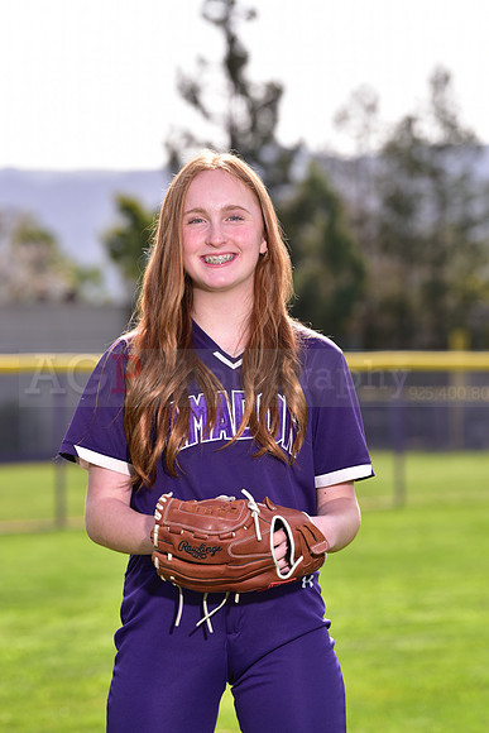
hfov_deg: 8.6
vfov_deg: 12.8
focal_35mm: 160
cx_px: 244
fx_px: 3258
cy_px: 366
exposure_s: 1/250
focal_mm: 160
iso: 80
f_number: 5.6
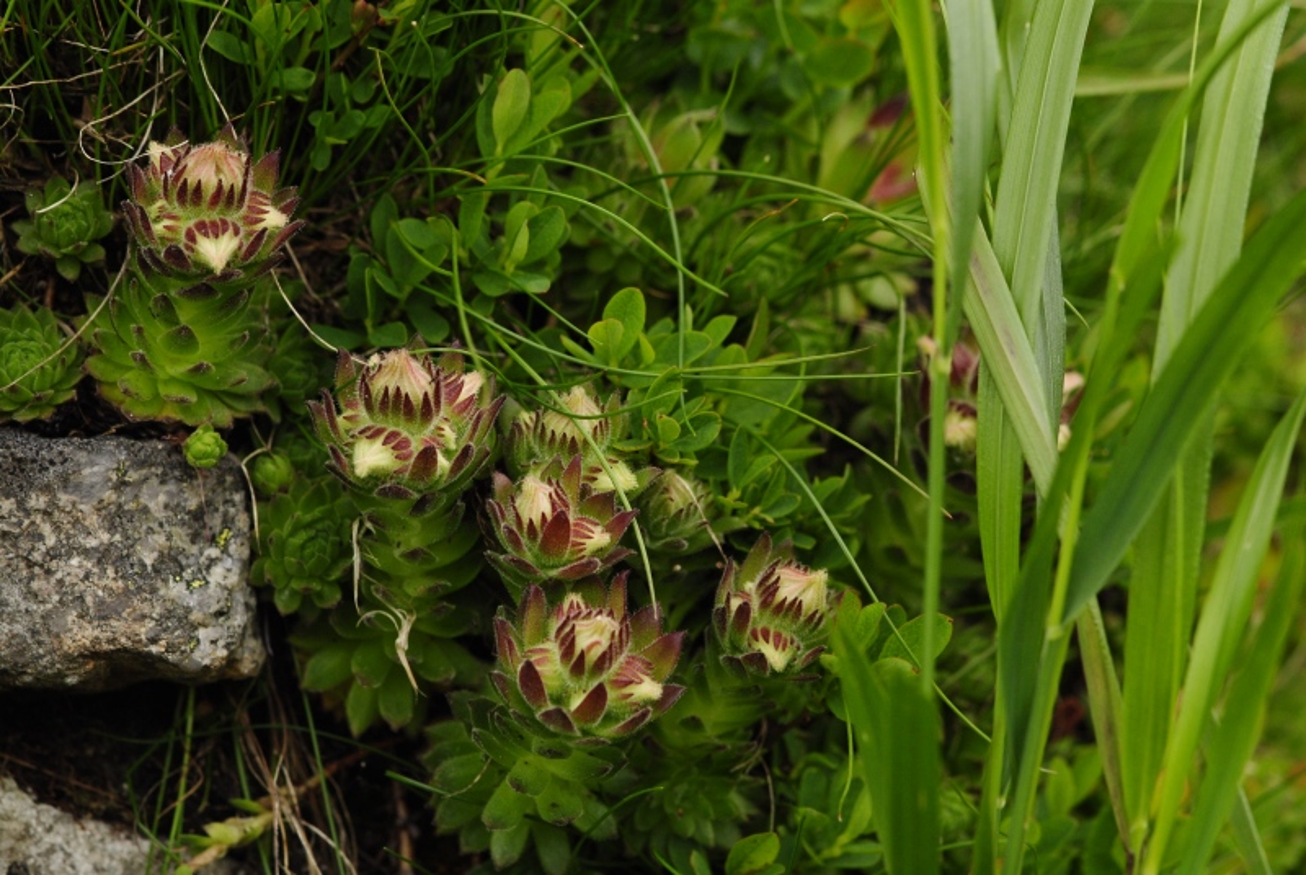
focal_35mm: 128
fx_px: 4632
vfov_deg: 10.8
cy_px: 438
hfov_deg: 16.0
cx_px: 653
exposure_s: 1/160
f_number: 6.3
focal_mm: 85
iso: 400
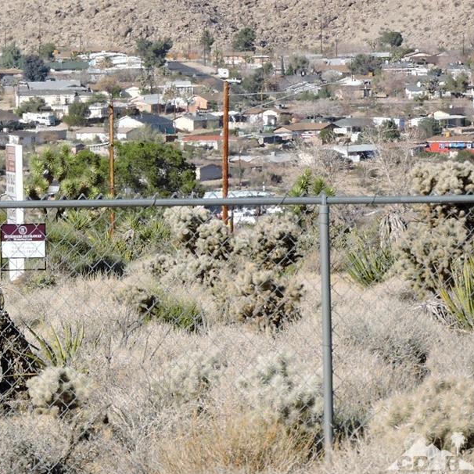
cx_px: -101
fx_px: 9156
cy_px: 52
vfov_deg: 3.0
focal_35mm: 591
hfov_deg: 3.0
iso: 100
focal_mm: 48.4
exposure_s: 1/500
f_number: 5.5
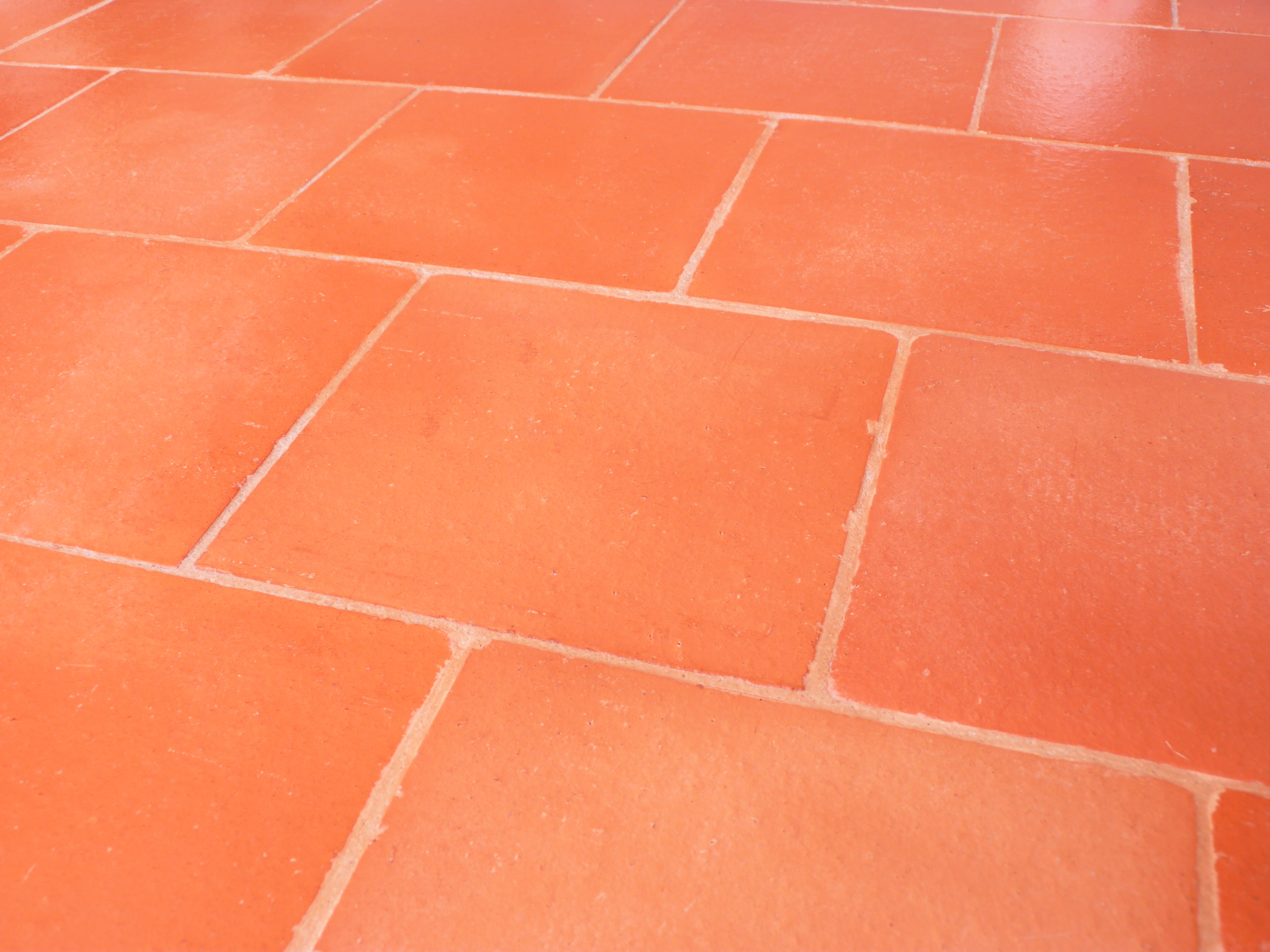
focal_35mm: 37
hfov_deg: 50.1
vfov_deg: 38.7
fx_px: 1357
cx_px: 635
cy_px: 476
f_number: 3
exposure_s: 1/50
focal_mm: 6.5
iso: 80
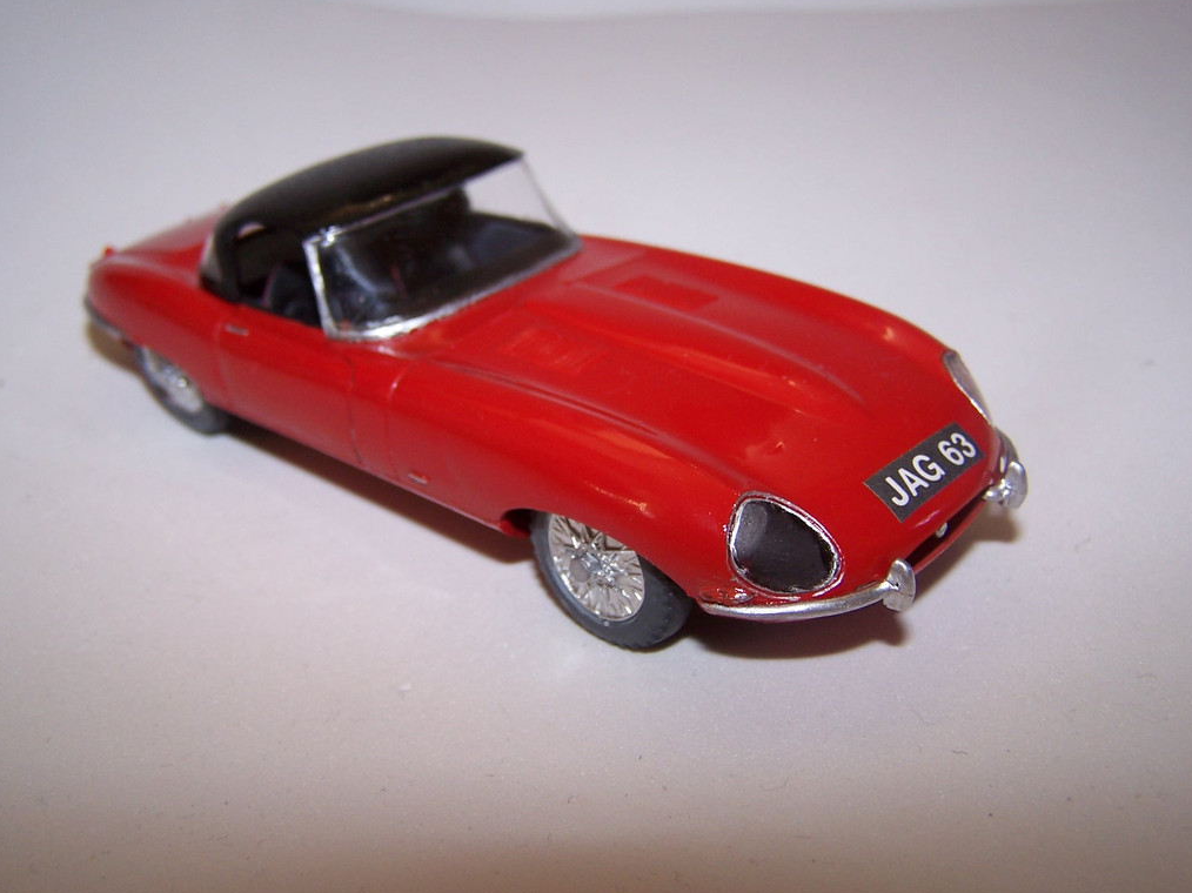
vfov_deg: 35.9
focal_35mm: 40
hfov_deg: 46.8
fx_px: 1377
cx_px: 584
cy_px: 448
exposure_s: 1/60
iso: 80
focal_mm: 6.3
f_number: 2.8
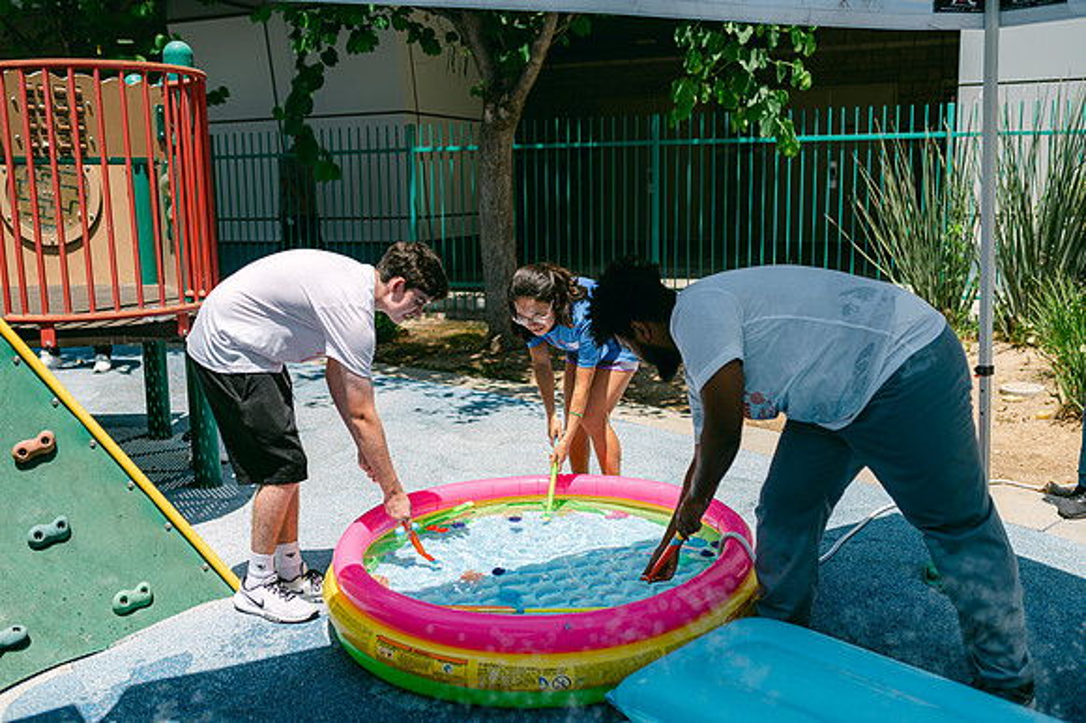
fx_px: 1055
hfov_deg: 54.5
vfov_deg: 37.8
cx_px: 543
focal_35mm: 35
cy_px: 362
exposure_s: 1/4000
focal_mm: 35
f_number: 2.8
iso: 100
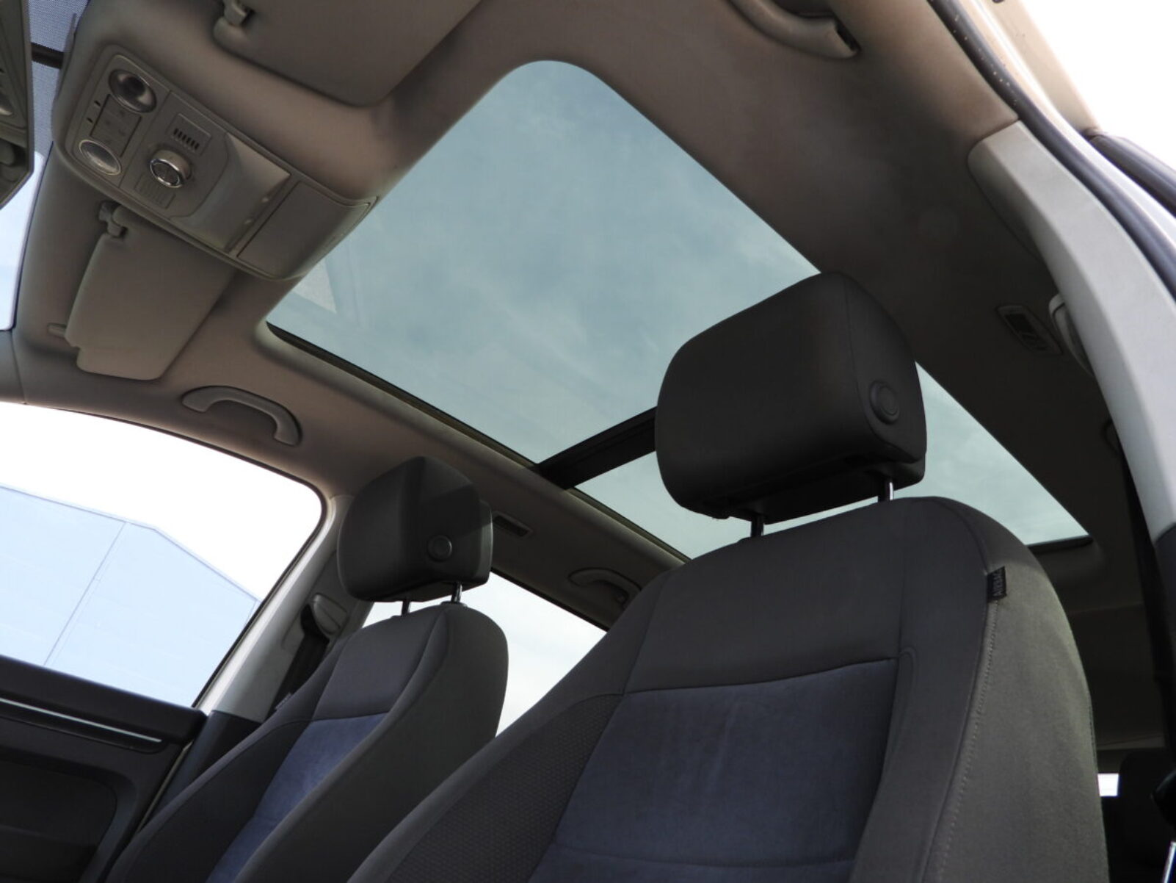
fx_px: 815
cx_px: 588
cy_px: 442
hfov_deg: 71.6
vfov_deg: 56.8
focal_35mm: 24
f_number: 2.8
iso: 100
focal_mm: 4.3
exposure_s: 1/400
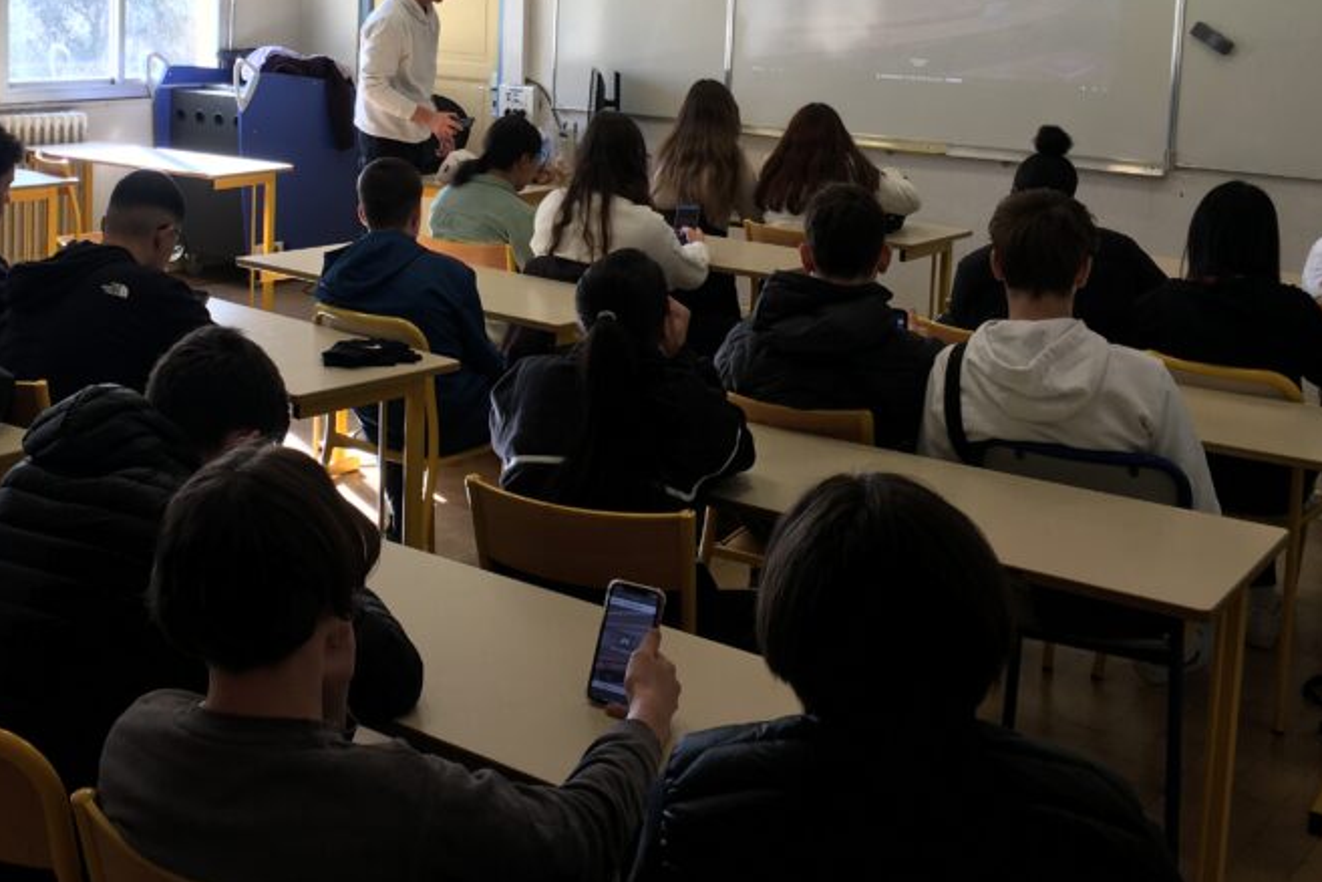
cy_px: 149
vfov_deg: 27.9
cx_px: 495
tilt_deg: -5.4
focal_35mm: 47
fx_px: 1726
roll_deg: -2.4
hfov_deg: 41.6
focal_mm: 4.15
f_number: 2.2
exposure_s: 1/100
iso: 25
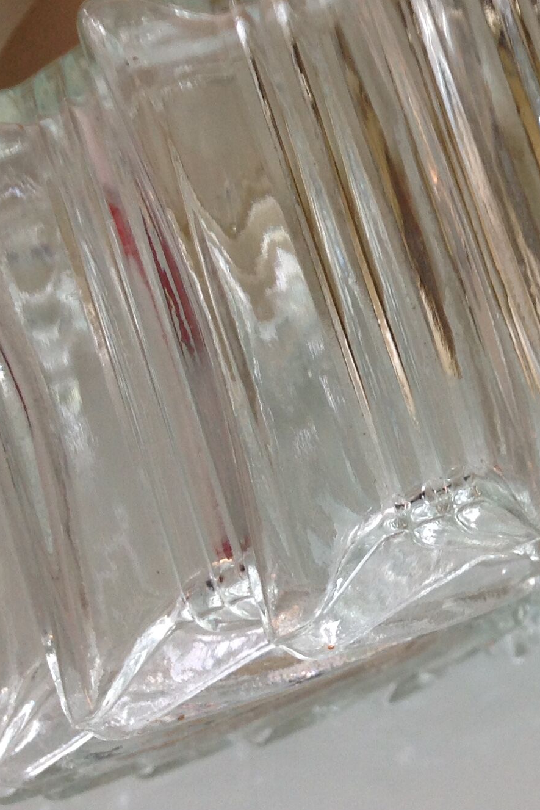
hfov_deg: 18.5
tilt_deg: -56.3
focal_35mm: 71
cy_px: 257
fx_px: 1597
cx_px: 592
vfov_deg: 28.2
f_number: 2.4
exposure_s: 1/15
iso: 64
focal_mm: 4.28
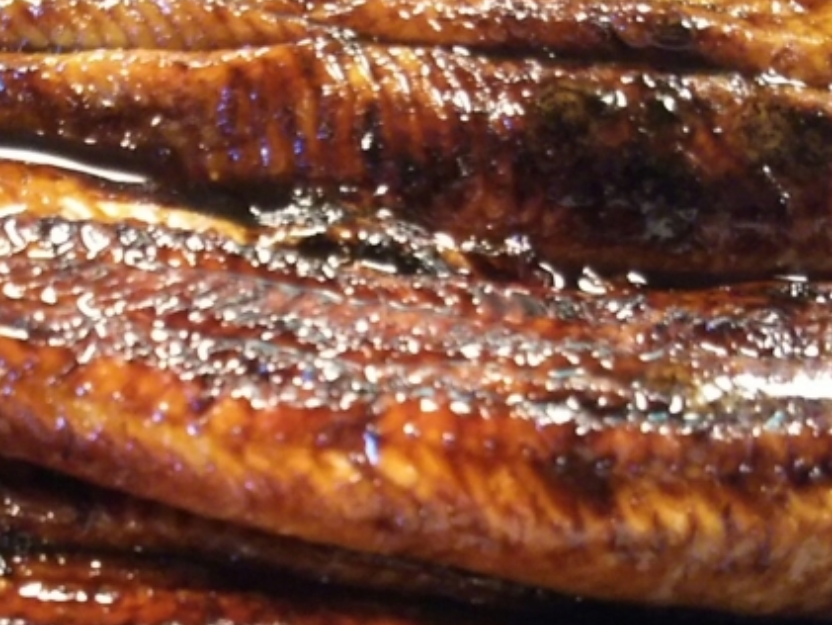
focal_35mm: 57
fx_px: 1370
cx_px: 287
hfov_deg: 33.5
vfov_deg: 25.4
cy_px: 455
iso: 640
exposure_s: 1/20
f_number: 2.2
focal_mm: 4
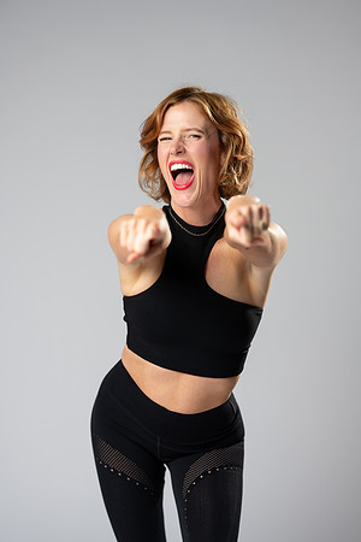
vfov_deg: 23.9
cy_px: 271
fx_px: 1278
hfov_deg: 16.1
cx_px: 180
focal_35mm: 85
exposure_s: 1/125
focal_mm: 85
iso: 200
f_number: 2.8
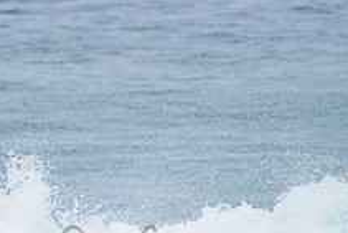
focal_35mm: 1372
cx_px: 132
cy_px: 237
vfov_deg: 1.0
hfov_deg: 1.5
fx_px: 13271
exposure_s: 1/2000
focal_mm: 500
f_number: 5.6
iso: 400
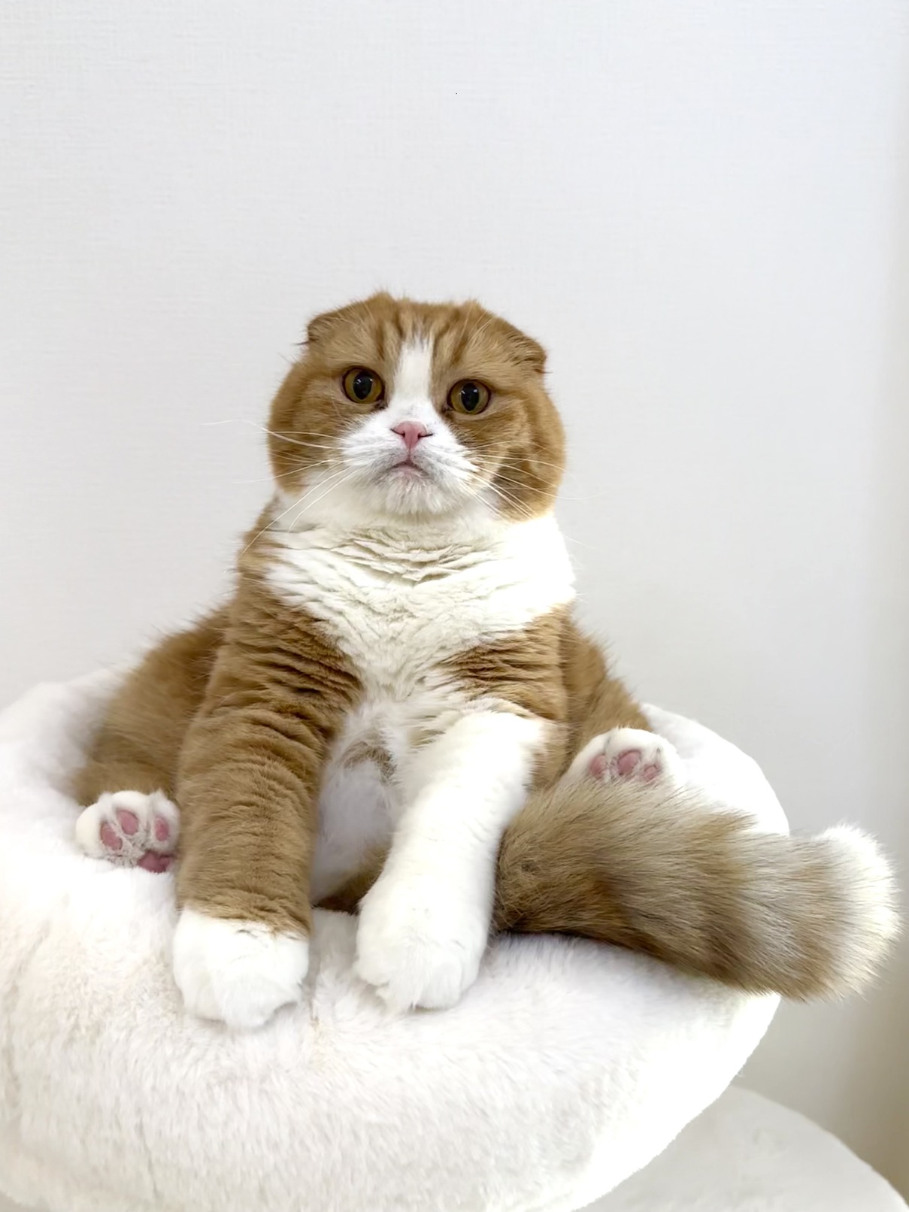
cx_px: 454
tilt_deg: -16.8
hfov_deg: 56.8
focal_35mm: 24
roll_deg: -1.0
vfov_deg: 71.6
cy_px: 606
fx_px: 840
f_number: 1.78
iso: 160
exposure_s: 1/120
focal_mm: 6.86
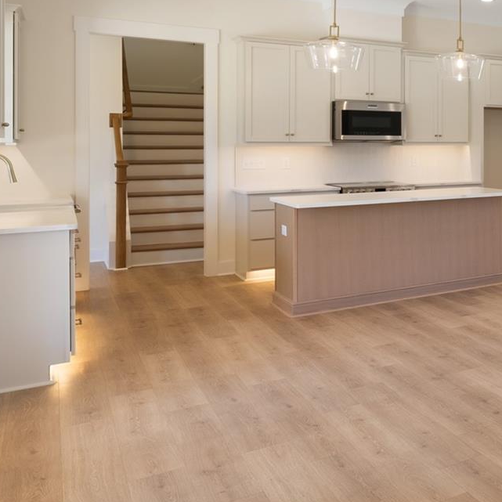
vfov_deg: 42.6
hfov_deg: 31.6
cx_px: 679
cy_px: 131
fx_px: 623
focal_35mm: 38
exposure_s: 1/2.5
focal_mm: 14
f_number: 11
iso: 100
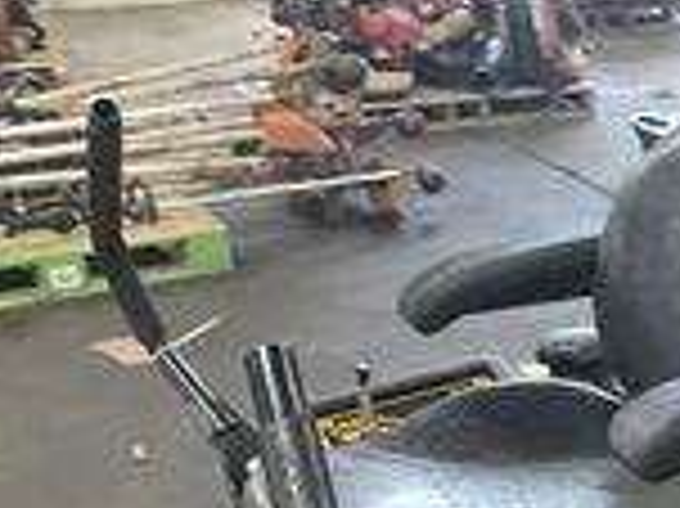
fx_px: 1511
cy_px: 584
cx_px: 824
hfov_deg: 23.2
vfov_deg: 18.3
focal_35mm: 77
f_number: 1.8
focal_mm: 3
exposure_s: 1/40
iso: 320
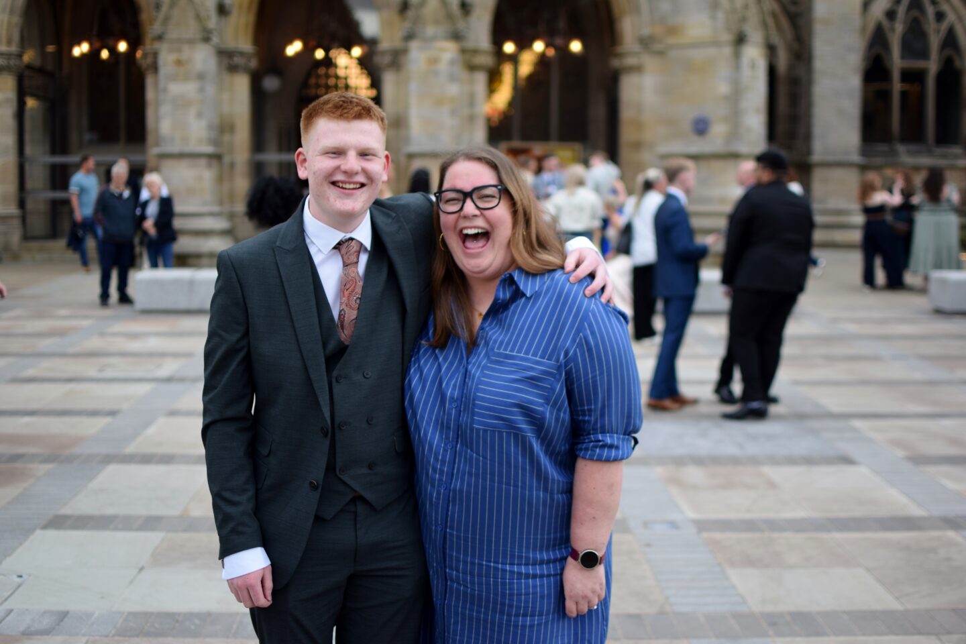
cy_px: 322
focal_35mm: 52
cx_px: 483
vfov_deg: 25.8
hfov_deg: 37.9
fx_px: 1409
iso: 100
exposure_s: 1/320
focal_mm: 35
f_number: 1.8
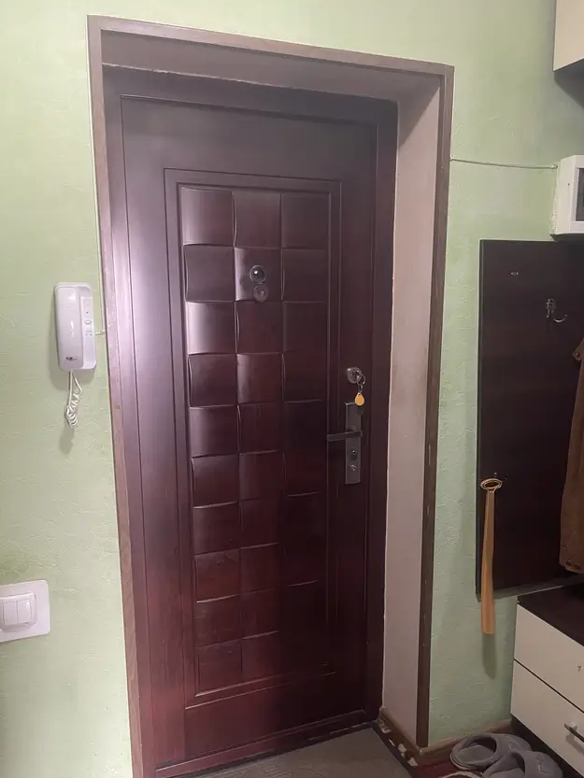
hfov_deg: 51.3
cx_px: 308
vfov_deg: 65.3
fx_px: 607
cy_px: 414
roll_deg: -0.6
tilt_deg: -9.9
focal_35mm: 27
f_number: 1.6
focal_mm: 5.1
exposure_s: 1/32
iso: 640
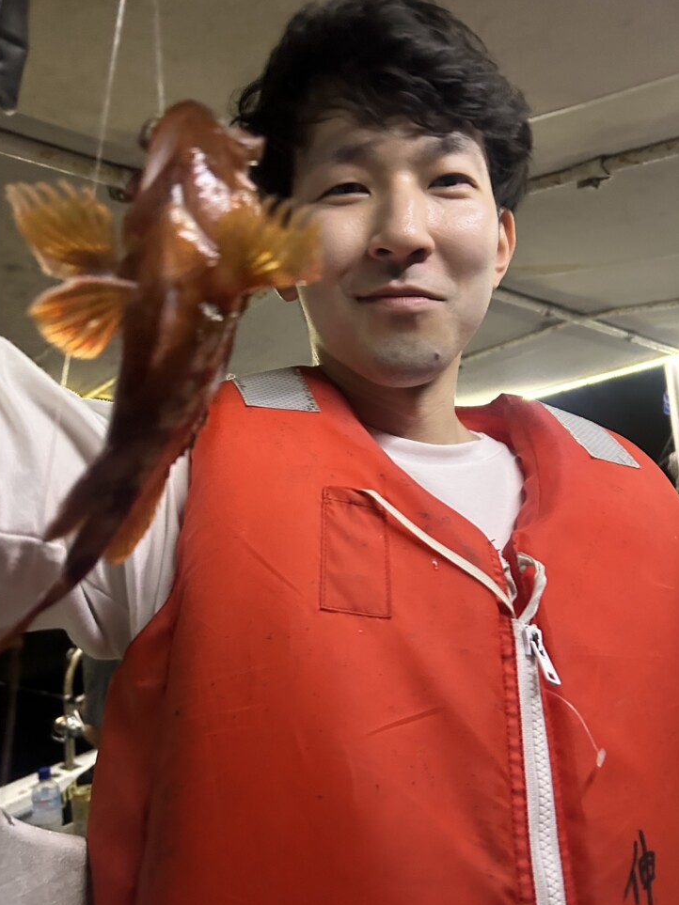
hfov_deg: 51.3
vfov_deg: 65.3
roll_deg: +4.1
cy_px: 468
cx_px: 329
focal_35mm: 27
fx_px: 706
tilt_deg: +4.3
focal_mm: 5.7
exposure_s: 1/40
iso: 640
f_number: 1.5
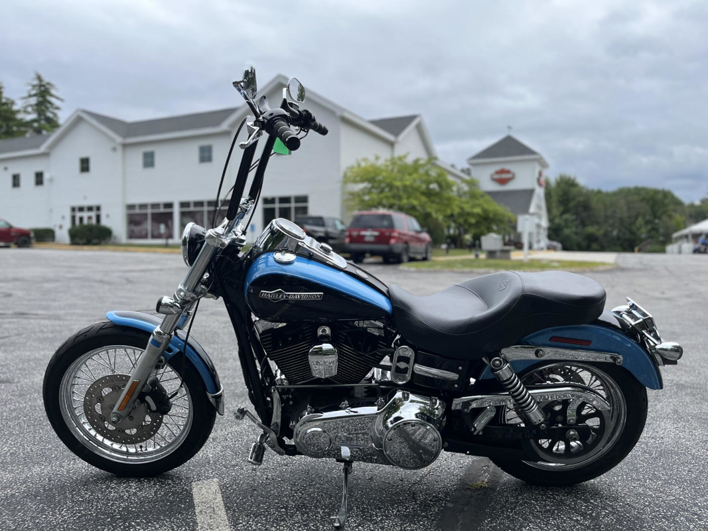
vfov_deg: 53.1
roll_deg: -0.1
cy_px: 266
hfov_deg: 67.3
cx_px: 354
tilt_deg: -1.5
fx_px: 532
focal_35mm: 26
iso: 50
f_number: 1.6
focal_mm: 5.1
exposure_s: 1/1355
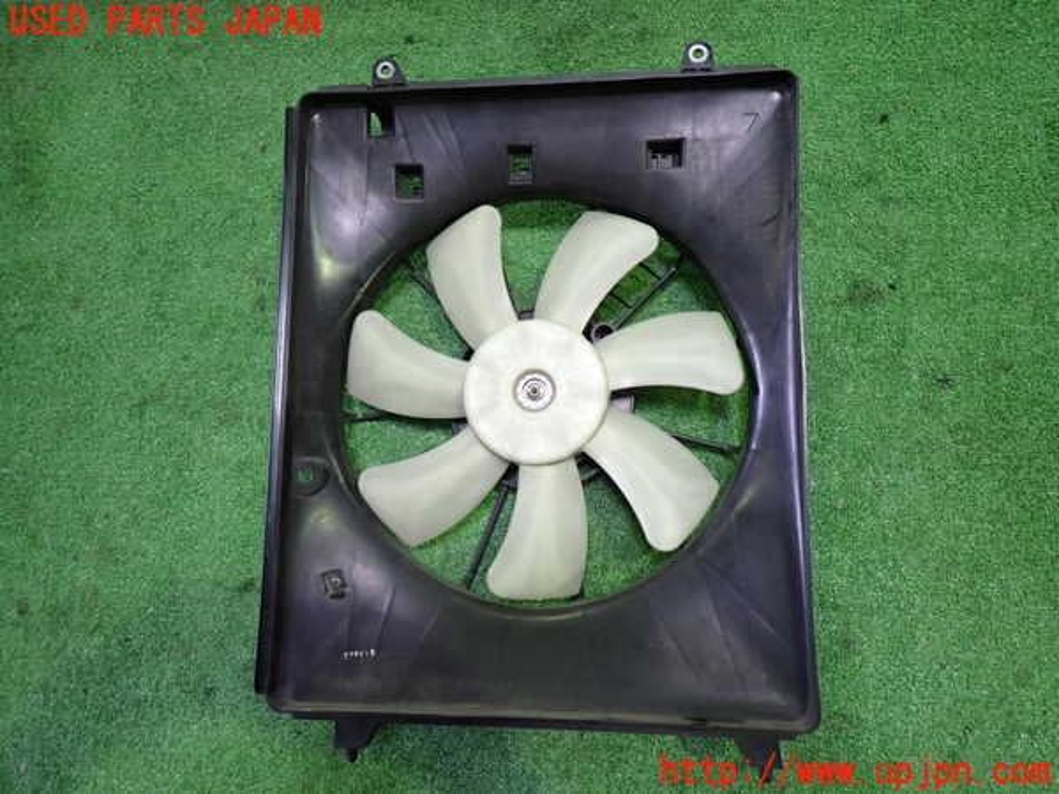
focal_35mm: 25
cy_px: 397
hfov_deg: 69.4
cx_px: 530
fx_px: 765
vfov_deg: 54.9
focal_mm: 4.5
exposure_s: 1/30
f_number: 2
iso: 250
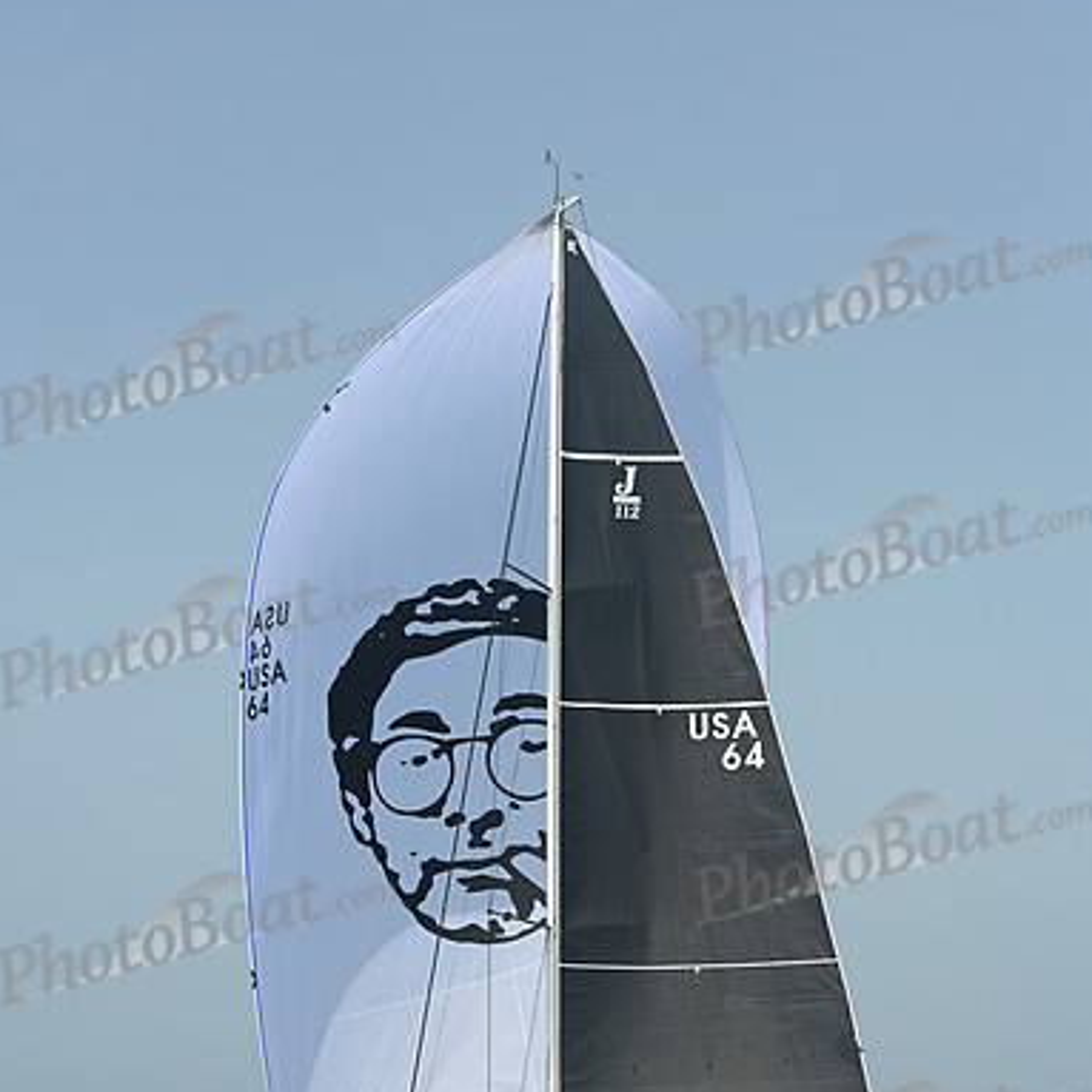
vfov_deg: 19.2
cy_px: 744
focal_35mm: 90
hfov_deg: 19.3
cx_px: 546
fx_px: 3212
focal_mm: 70
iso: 320
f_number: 7.1
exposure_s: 1/1250
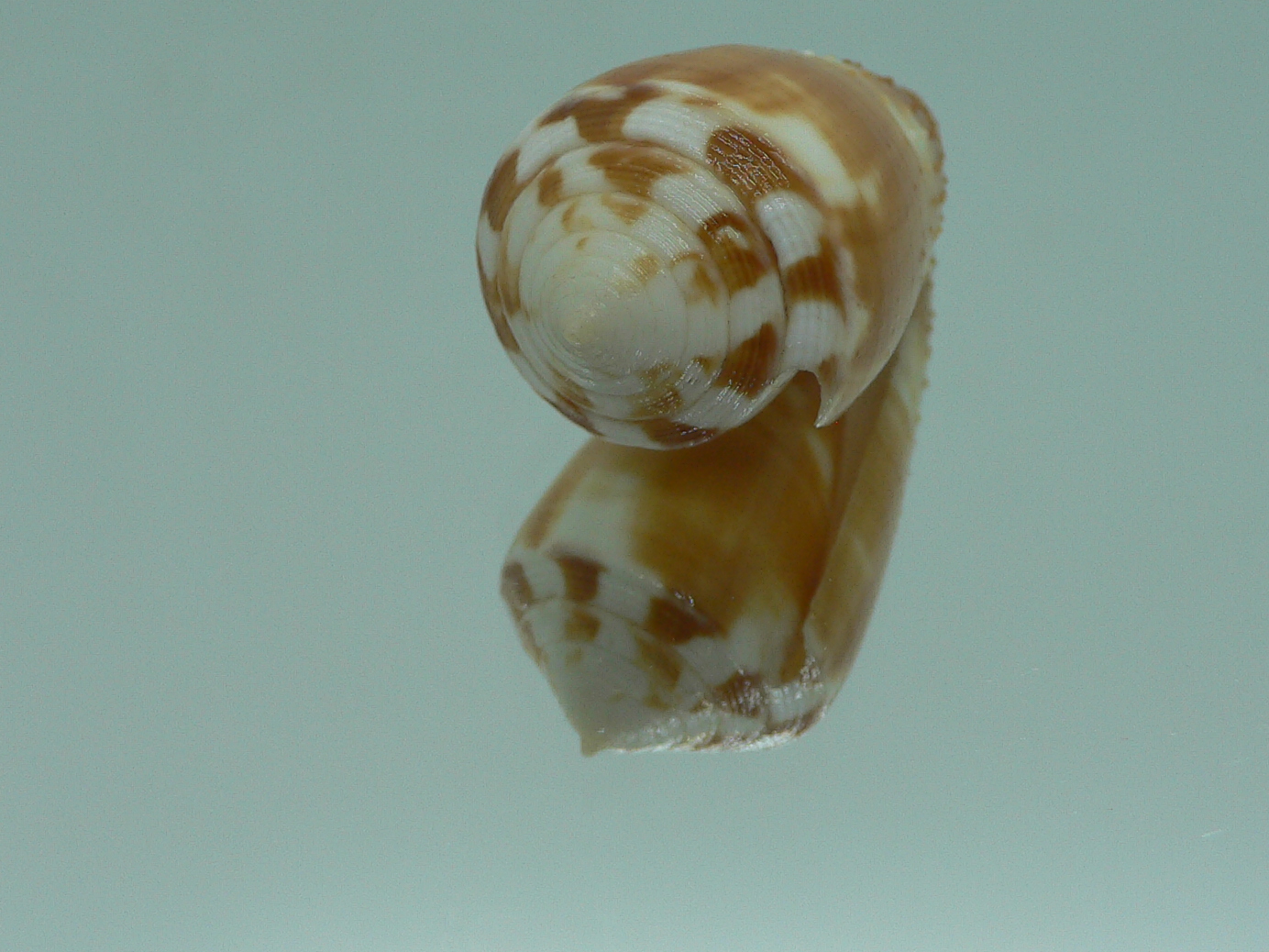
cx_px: 734
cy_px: 287
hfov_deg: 37.4
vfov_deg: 28.3
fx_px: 1870
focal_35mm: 51
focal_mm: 4.6
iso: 80
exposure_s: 1/60
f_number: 2.8
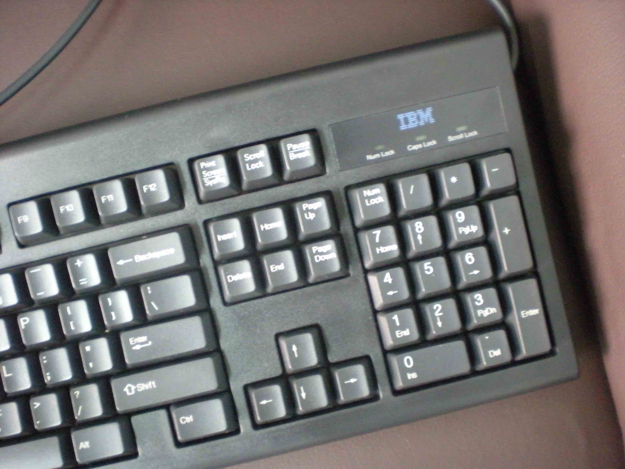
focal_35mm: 38
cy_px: 234
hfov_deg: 49.0
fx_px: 686
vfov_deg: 37.7
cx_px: 312
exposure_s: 1/5.5
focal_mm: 6.3
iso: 800
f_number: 3.1
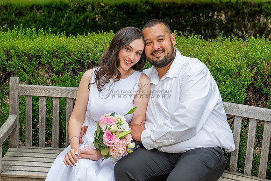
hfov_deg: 28.3
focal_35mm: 71
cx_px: 136
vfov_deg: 19.1
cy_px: 89
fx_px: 537
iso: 200
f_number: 5.6
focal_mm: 70
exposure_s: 1/200
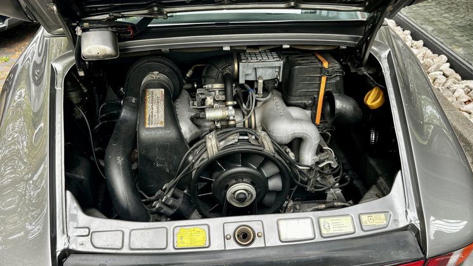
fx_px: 364
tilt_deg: -38.5
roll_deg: -2.0
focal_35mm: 29
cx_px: 234
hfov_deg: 66.1
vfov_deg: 39.7
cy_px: 177
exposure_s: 1/301
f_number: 1.5
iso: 50
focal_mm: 5.7
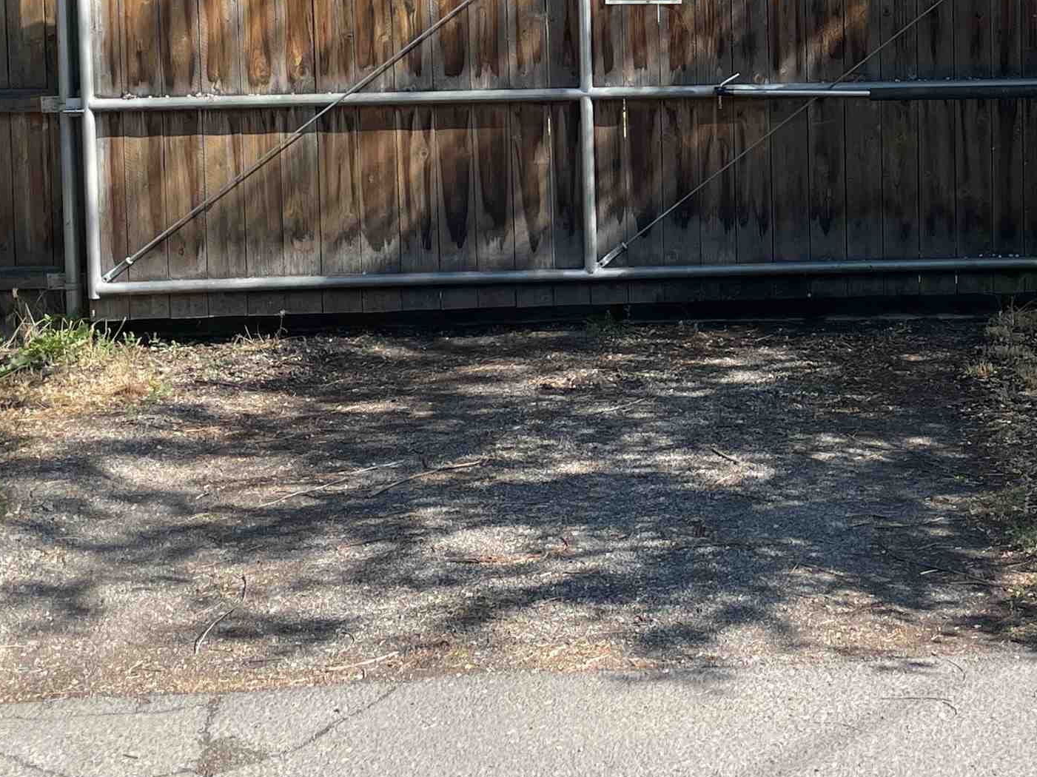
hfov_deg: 31.7
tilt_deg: -4.7
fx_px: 1707
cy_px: 17
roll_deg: +0.1
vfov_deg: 24.6
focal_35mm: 57
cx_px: 990
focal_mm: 4.2
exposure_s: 1/807
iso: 32
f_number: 1.6
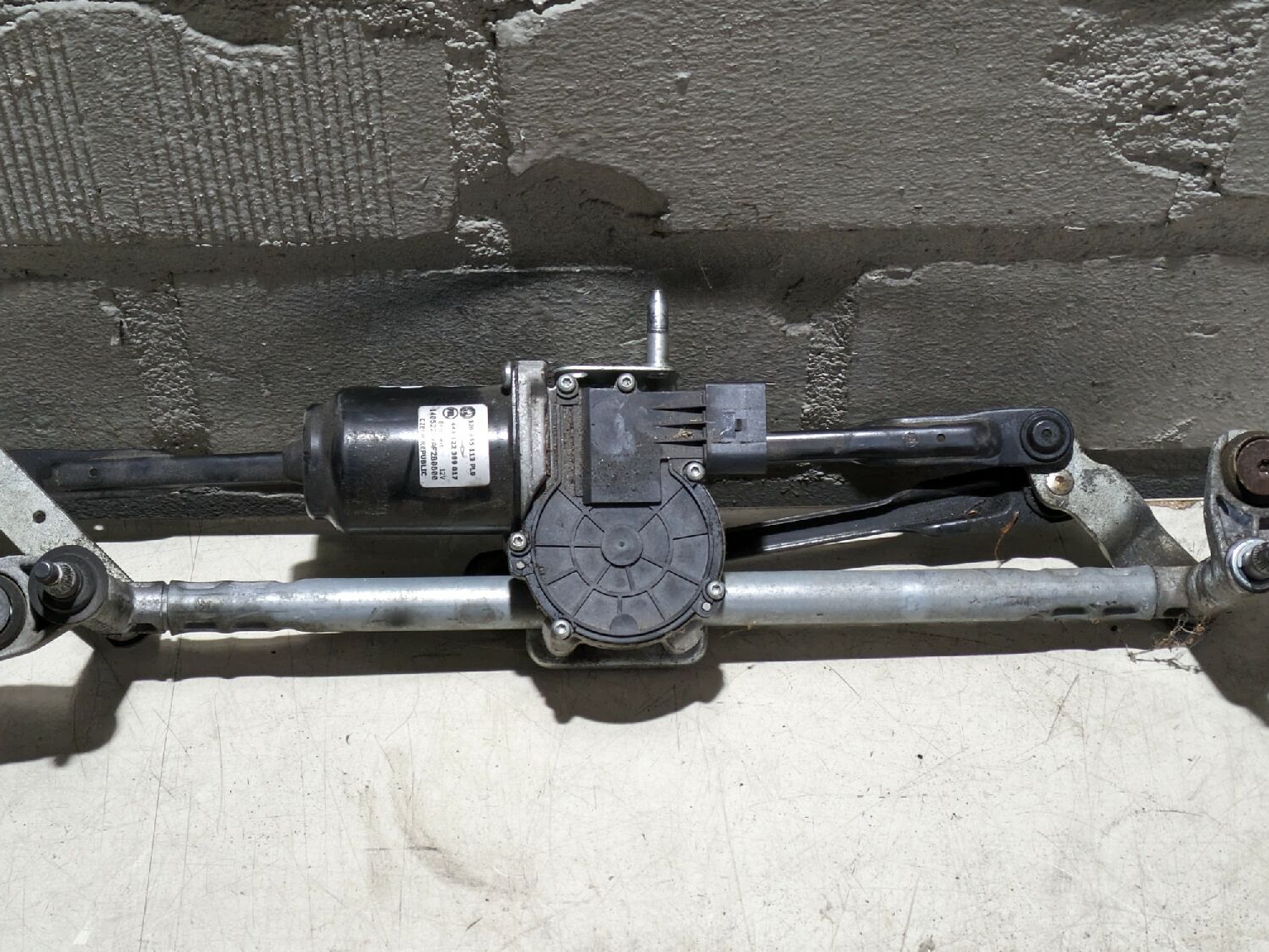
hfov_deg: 29.8
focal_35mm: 65
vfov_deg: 22.6
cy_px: 484
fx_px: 2383
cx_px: 601
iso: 269
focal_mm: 5.43
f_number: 1.89
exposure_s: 1/100
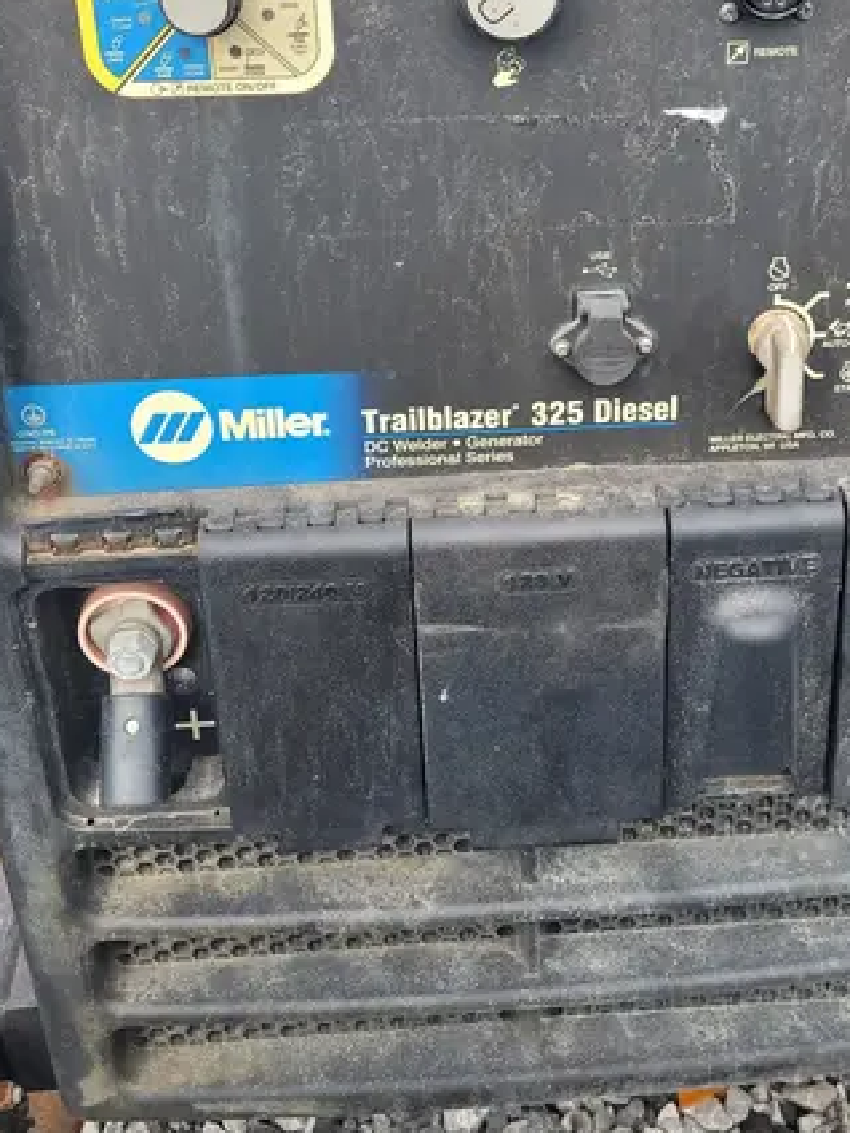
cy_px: 333
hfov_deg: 32.0
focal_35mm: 45
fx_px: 1473
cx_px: 529
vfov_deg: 41.2
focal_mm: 5.4
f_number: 1.8
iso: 40
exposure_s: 1/282
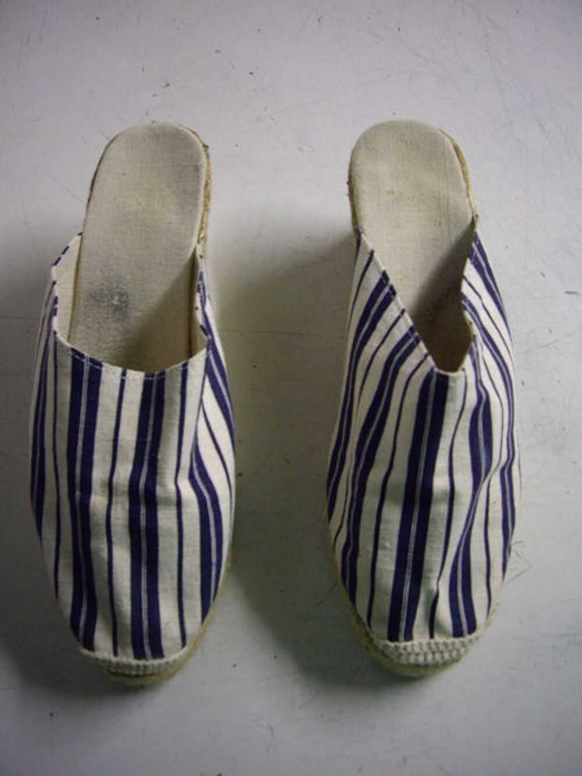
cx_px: 291
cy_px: 388
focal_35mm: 38
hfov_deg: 37.7
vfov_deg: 49.0
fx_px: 852
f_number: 2.7
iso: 200
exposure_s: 1/10
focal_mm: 6.2
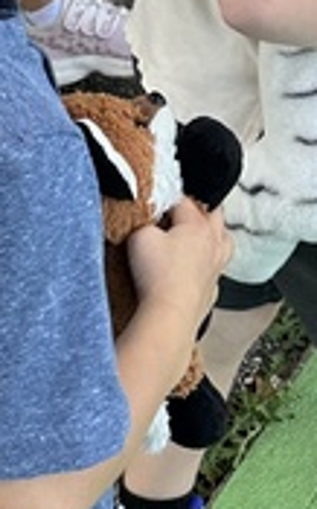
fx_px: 2065
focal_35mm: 149
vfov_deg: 12.4
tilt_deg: -16.0
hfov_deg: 8.6
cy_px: -521
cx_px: -119
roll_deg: -0.5
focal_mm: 6.86
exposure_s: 1/498
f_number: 1.78
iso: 80
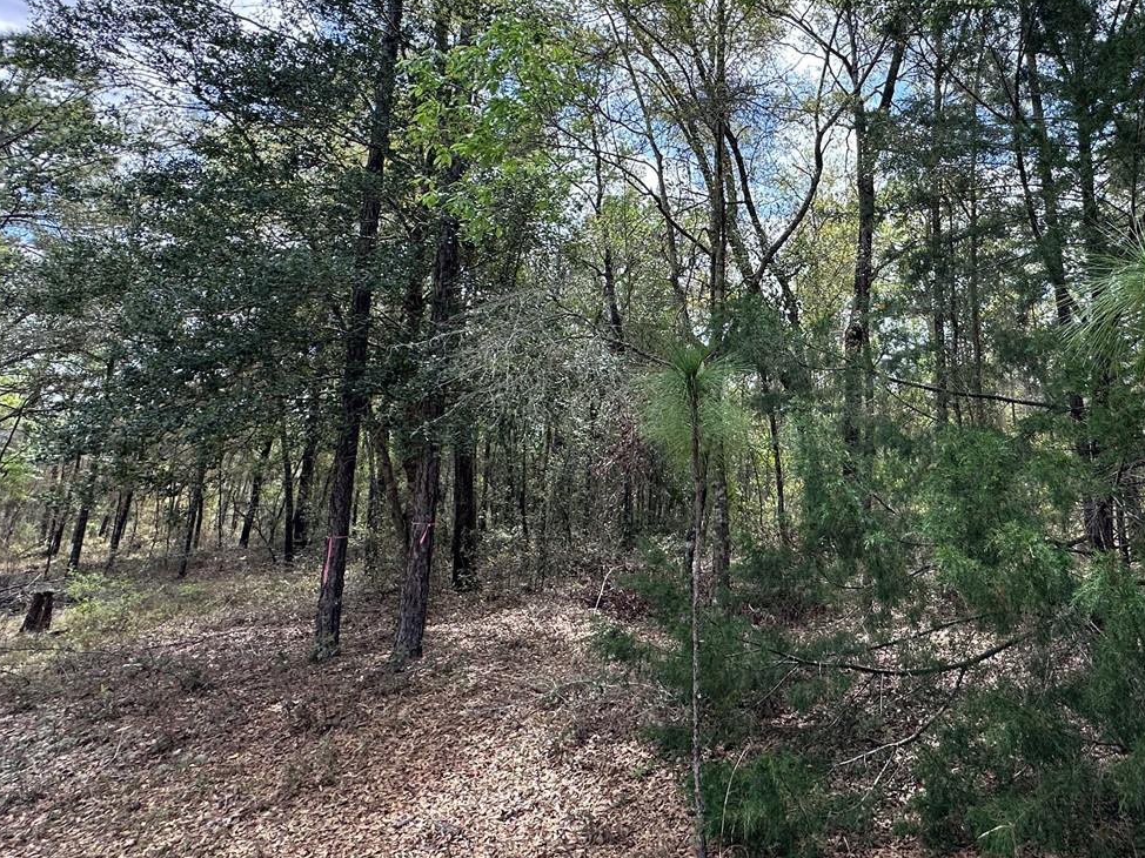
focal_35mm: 23
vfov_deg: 57.2
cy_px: 266
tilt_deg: +16.3
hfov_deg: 70.9
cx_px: 798
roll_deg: +2.1
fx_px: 761
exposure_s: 1/662
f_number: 2.2
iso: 40
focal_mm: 2.22
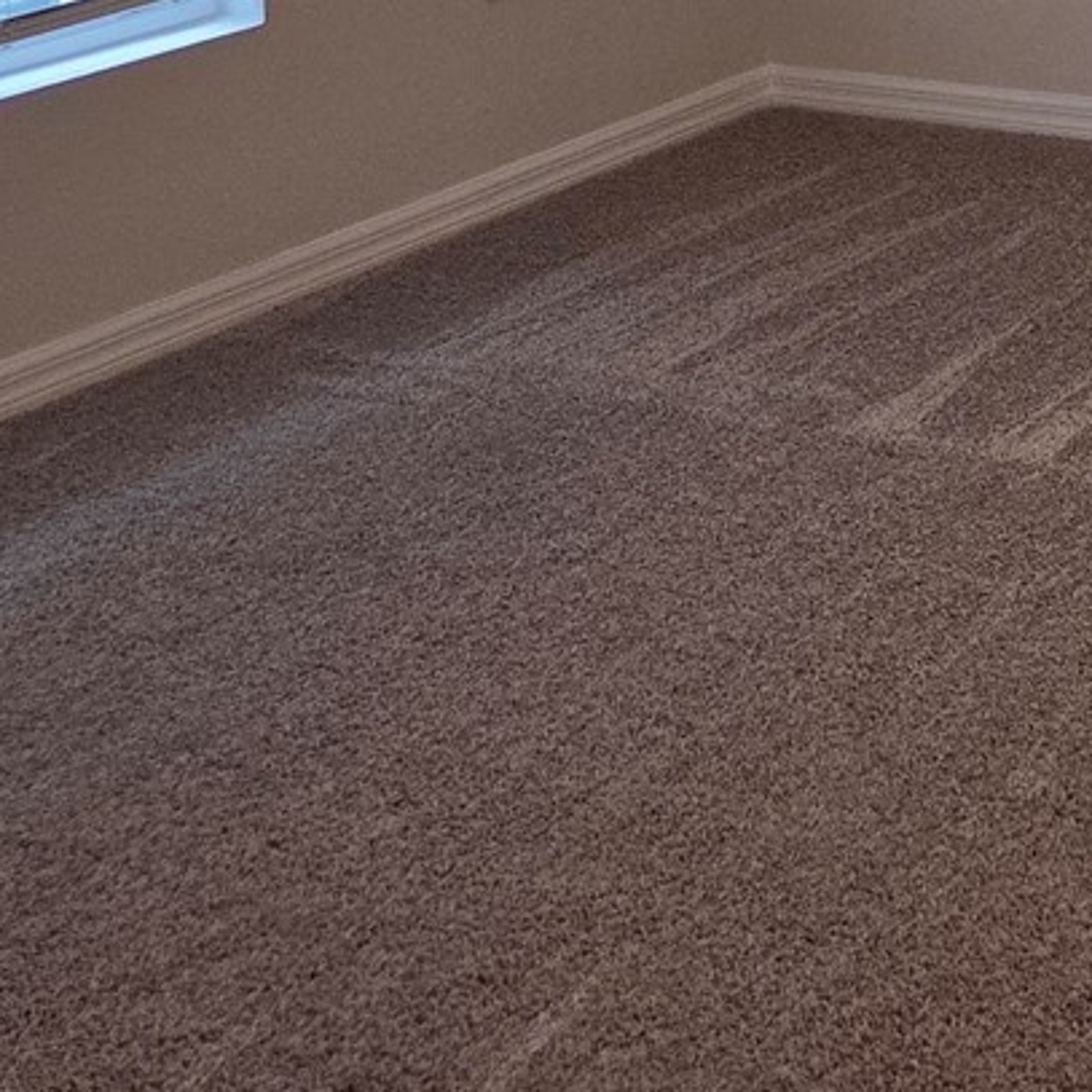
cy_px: -408
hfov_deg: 20.5
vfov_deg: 19.6
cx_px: 1237
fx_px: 2855
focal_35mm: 80
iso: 160
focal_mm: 5.4
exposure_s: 1/120
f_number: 1.8
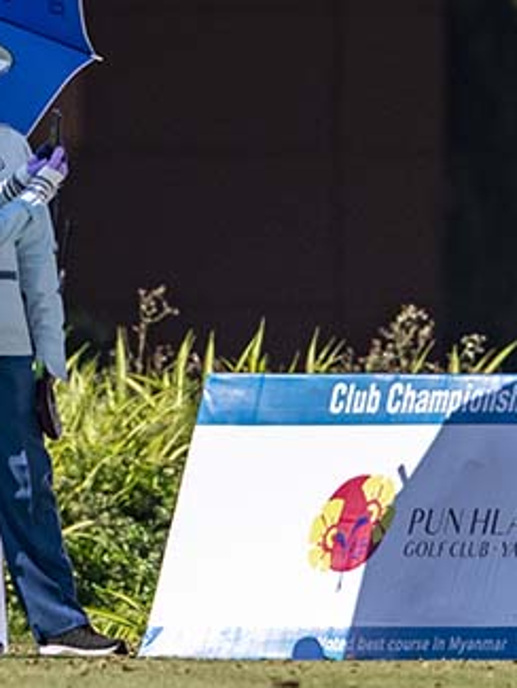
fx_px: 36717
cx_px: 400
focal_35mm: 1845
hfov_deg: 0.8
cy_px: 85
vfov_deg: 1.1
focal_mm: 650
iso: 800
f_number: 6.3
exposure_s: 1/2000
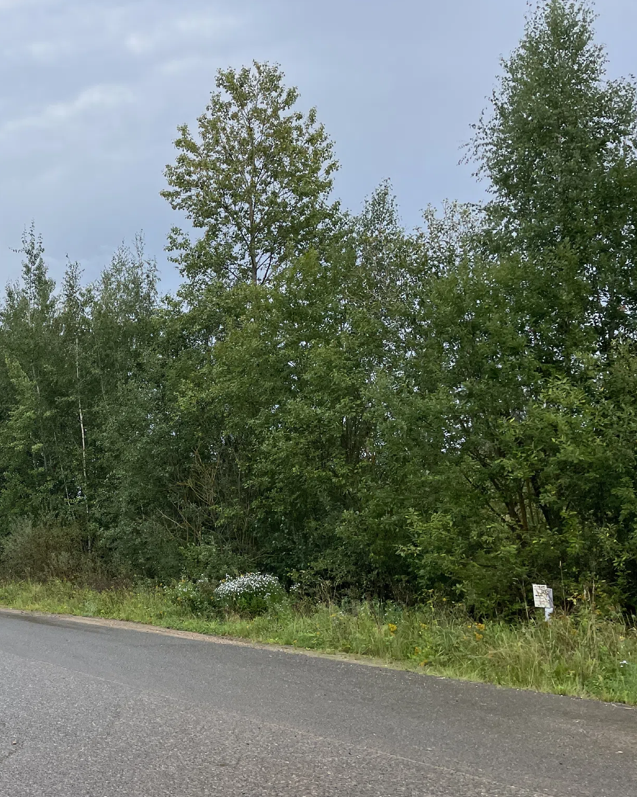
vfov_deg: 45.6
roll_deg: +0.6
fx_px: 943
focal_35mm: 40
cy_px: 469
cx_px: 28
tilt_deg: +3.9
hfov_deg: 34.6
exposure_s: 1/1024
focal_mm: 4.2
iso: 32
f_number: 1.6
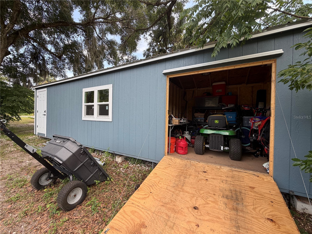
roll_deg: -0.5
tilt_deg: -0.8
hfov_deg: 102.1
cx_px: 156
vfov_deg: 85.7
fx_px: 126
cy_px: 117
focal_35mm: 14
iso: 40
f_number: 2.2
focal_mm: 2.22
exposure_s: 1/235
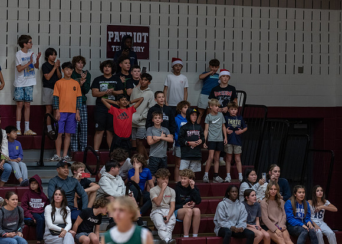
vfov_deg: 7.7
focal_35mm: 186
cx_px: 149
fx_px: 1807
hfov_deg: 10.8
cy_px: 126
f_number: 1.8
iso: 1250
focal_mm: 135
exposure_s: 1/1000
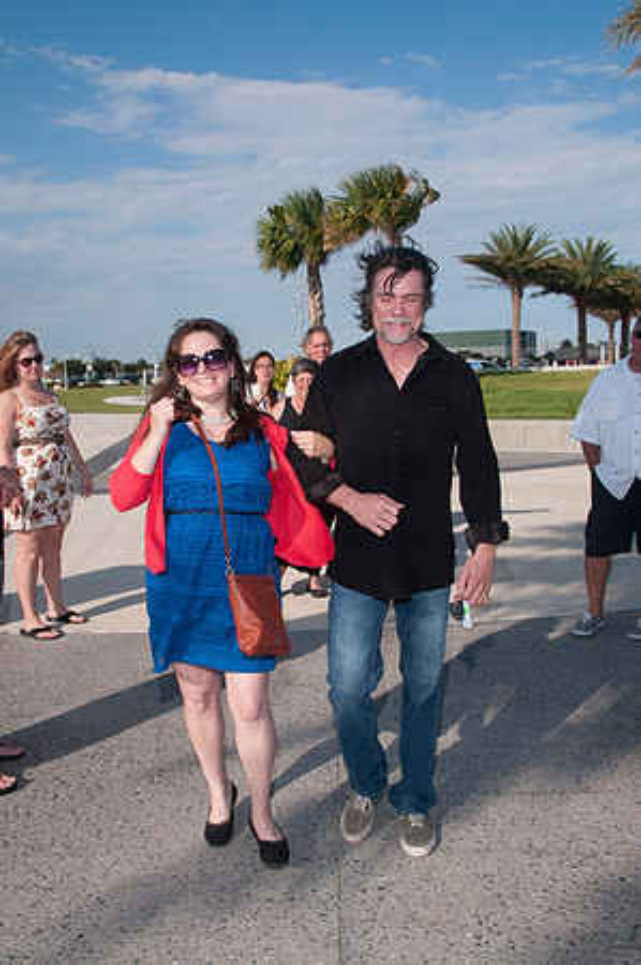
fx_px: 883
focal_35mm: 33
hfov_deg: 39.9
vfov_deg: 57.3
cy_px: 482
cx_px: 320
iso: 100
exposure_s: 1/250
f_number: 10
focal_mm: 22
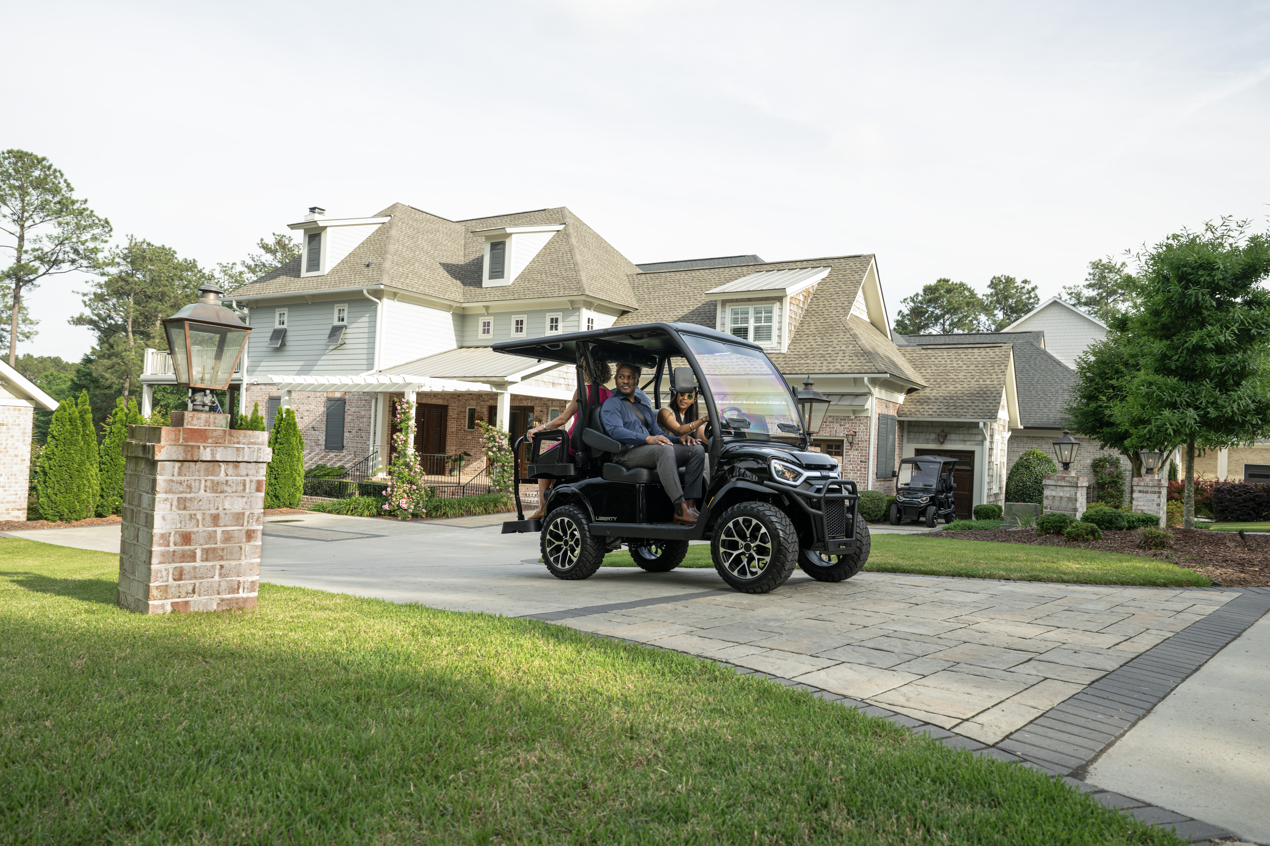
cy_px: 423
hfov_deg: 73.7
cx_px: 635
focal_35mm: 24
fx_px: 847
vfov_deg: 53.1
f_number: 5.6
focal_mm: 24
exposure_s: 1/125
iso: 200
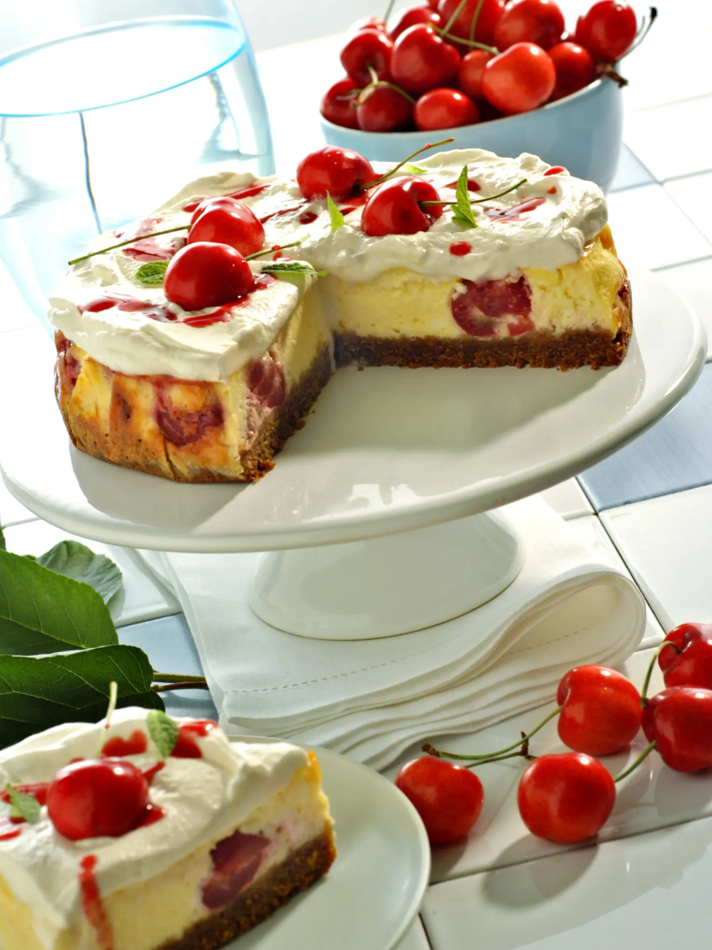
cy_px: 414
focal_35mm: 98
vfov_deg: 20.0
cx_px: 357
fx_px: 2688
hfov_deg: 15.1
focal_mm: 60
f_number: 8
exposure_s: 1/4
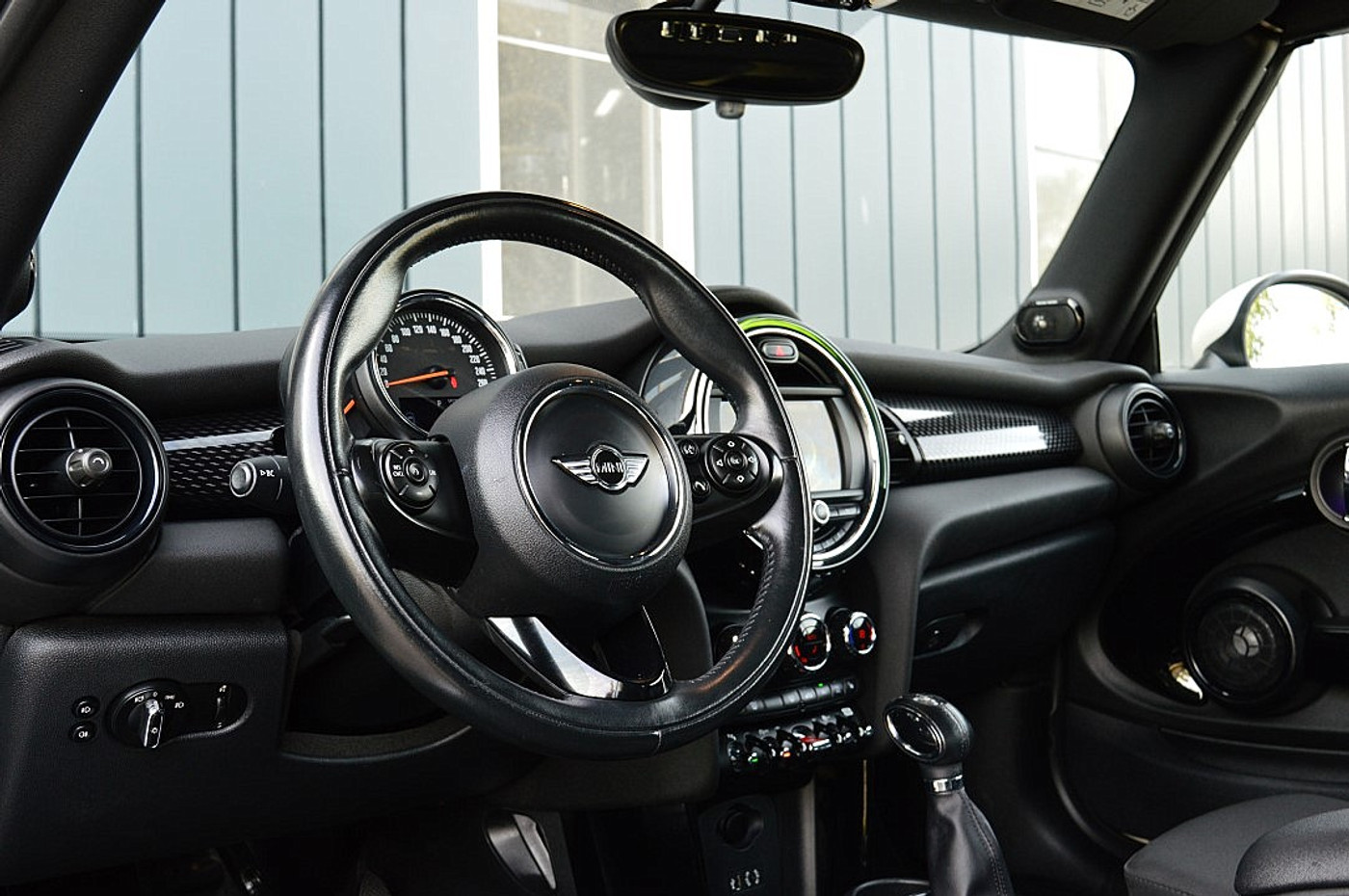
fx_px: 1404
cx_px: 674
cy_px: 448
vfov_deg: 35.4
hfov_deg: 51.3
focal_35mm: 38
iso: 800
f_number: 7.1
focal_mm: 25
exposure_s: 1/60
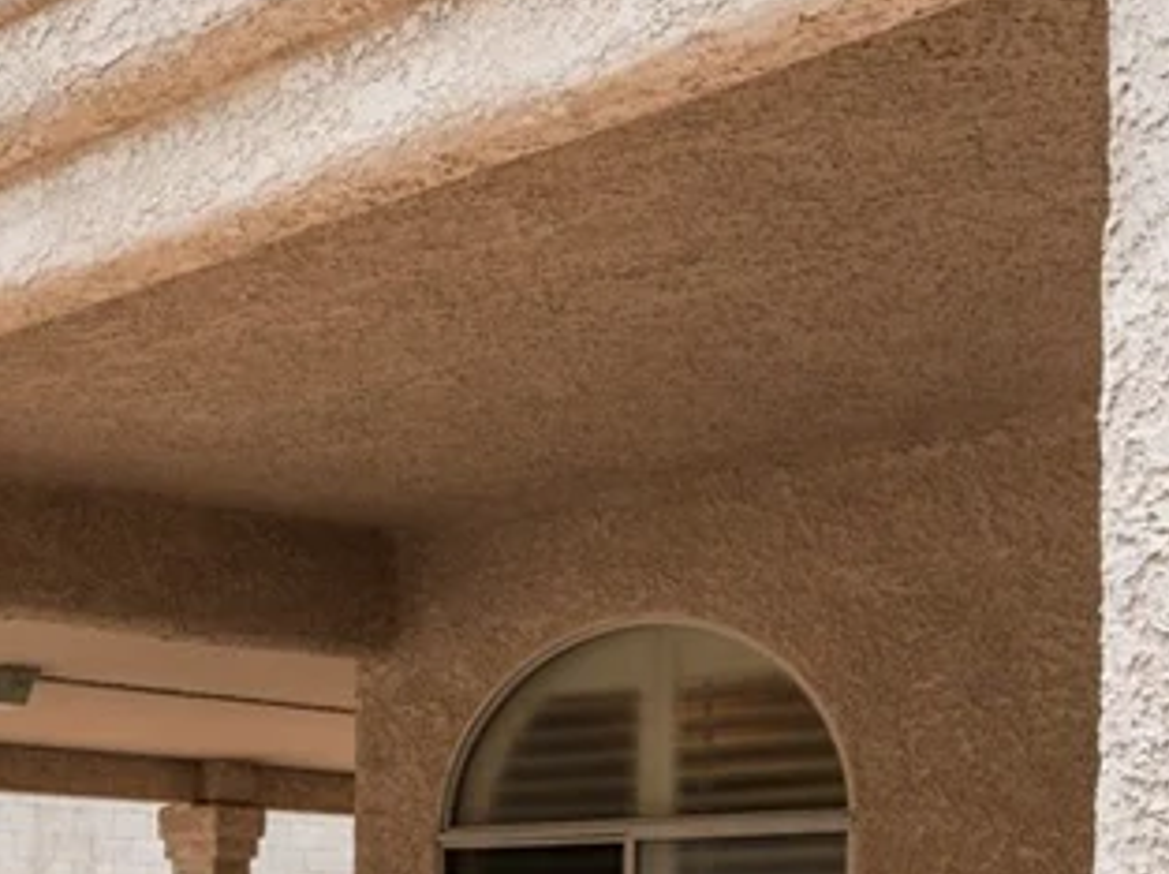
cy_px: 977
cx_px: -571
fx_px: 2125
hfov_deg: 24.3
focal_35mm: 63
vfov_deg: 21.9
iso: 400
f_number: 8
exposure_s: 1/5000
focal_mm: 20
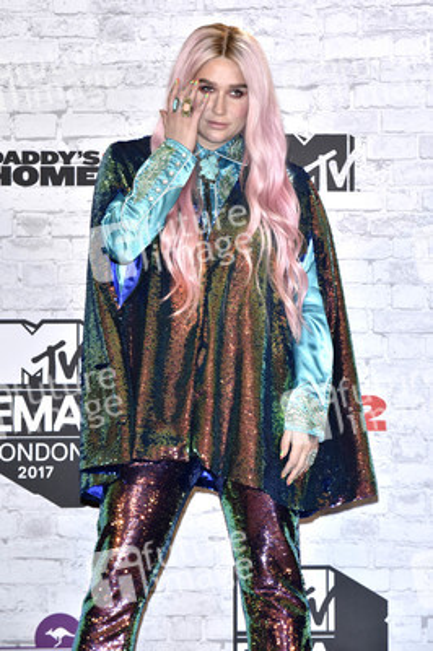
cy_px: 326
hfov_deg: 9.4
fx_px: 2620
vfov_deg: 14.2
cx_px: 216
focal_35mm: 145
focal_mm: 145
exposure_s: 1/250
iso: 2000
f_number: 6.3
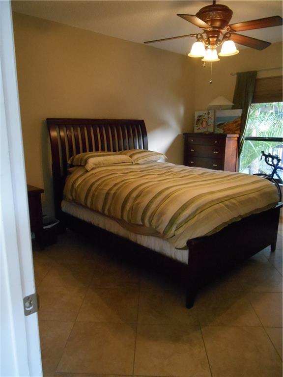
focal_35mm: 26
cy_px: 188
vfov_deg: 67.3
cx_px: 142
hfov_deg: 53.1
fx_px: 283
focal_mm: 4.7
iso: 800
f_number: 3.4
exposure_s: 1/50
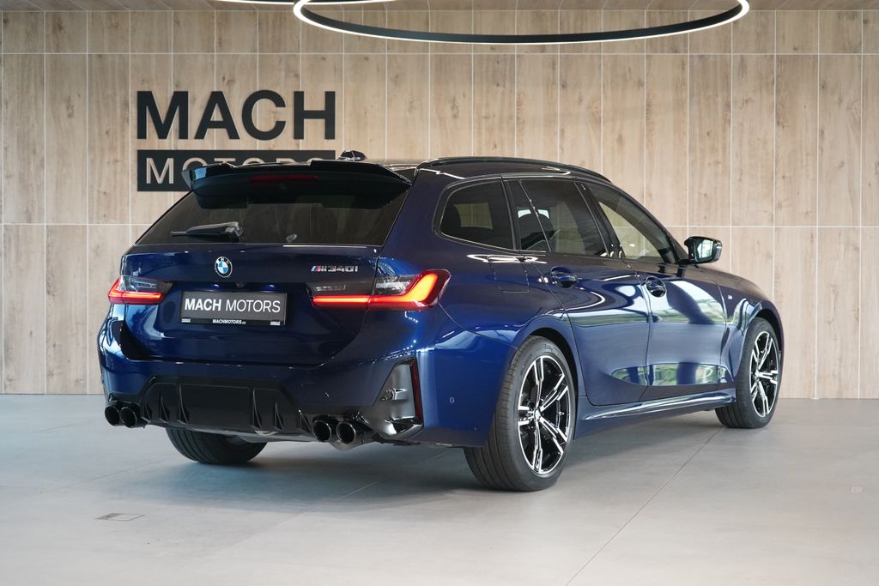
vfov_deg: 22.3
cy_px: 293
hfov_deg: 32.9
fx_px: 1490
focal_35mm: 61
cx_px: 440
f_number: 5.6
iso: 6400
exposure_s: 1/160
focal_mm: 61
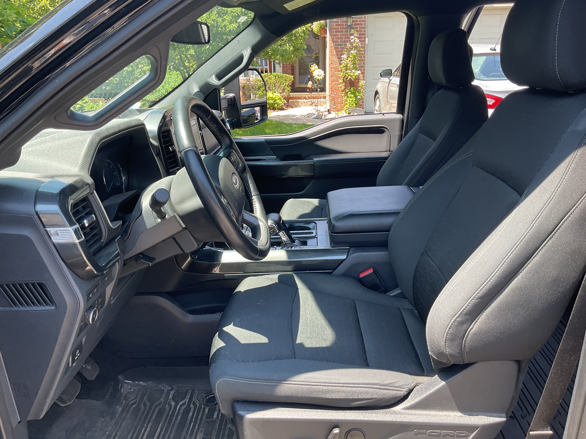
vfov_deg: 48.2
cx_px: 293
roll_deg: +0.8
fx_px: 491
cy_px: 220
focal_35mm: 29
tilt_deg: -15.8
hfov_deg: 61.7
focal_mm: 3
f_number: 1.8
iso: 20
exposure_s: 1/120
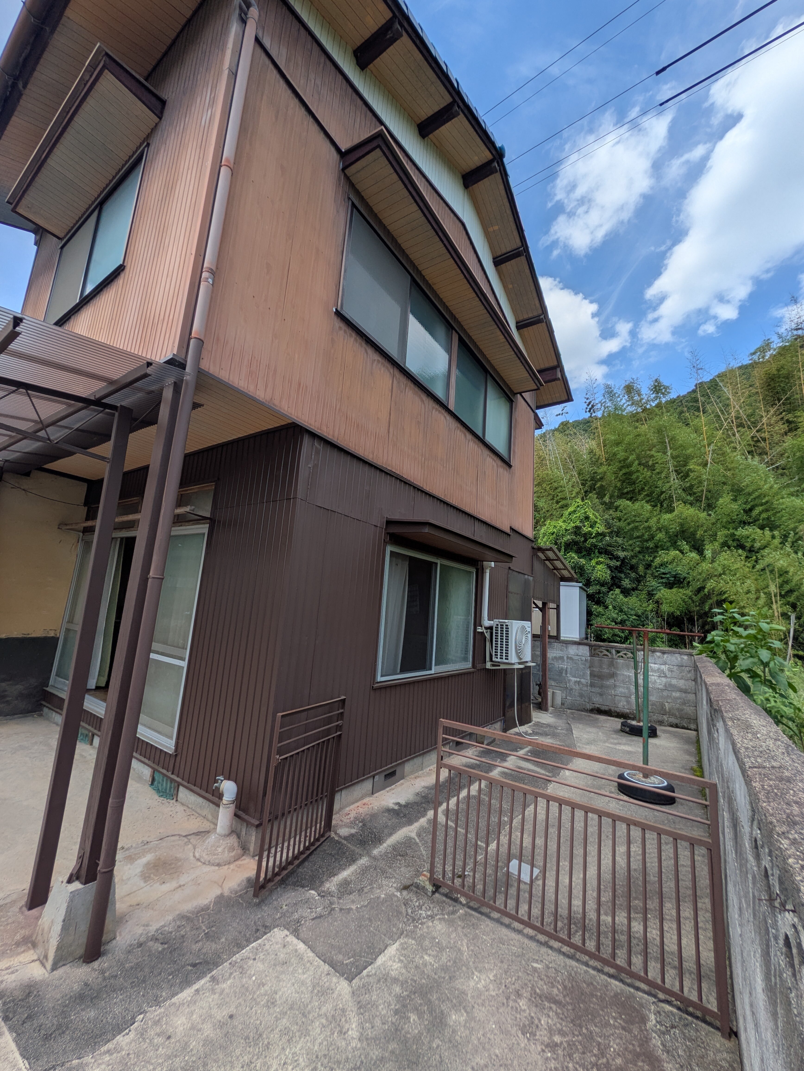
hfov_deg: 85.7
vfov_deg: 102.0
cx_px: 402
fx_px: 433
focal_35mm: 14
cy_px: 536
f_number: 2.2
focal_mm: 1.8
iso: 43
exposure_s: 1/1751
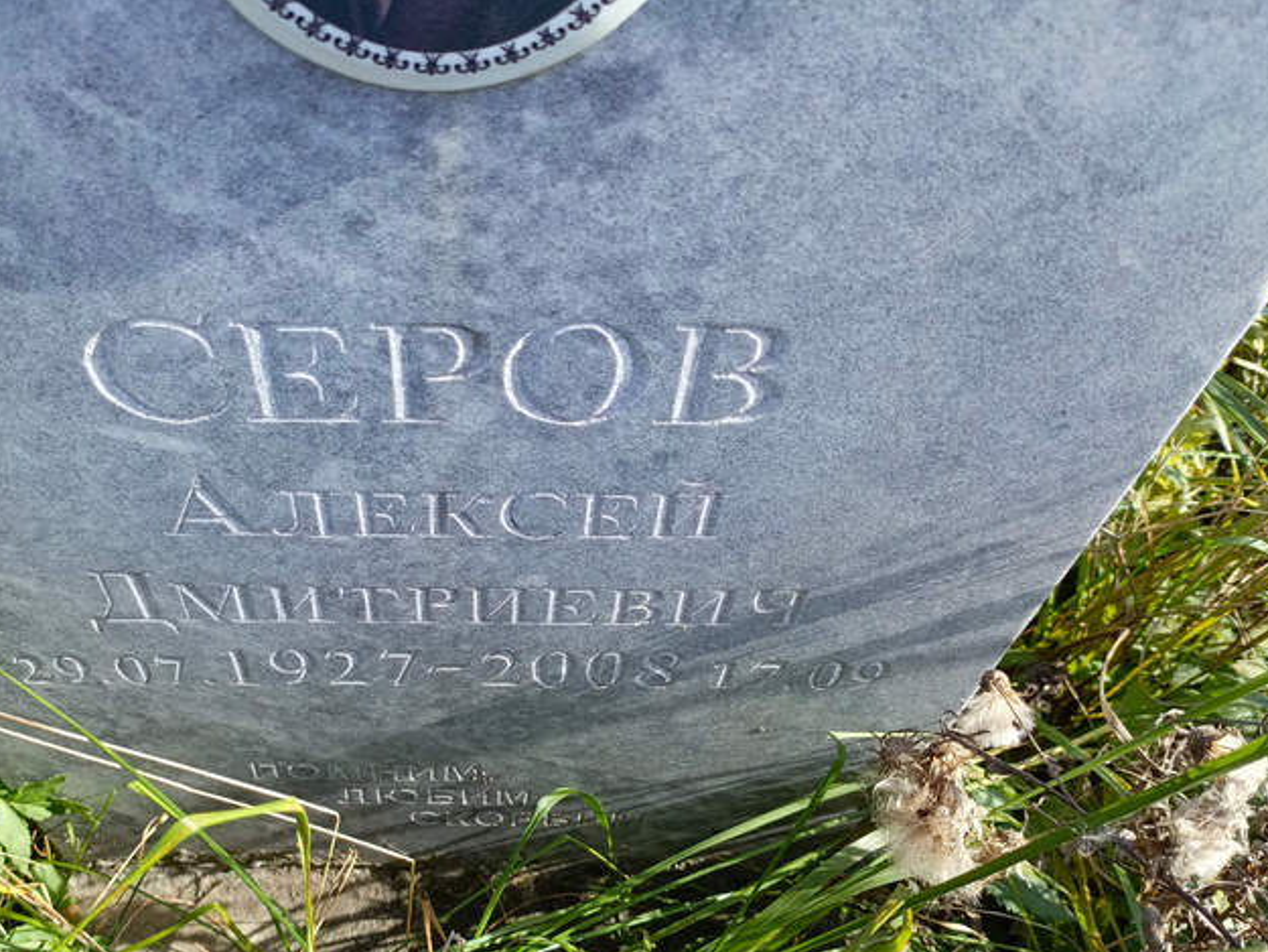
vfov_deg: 43.8
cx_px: 503
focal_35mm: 32
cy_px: 607
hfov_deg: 56.3
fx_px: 1172
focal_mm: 4.76
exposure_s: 1/327
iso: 112
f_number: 1.69
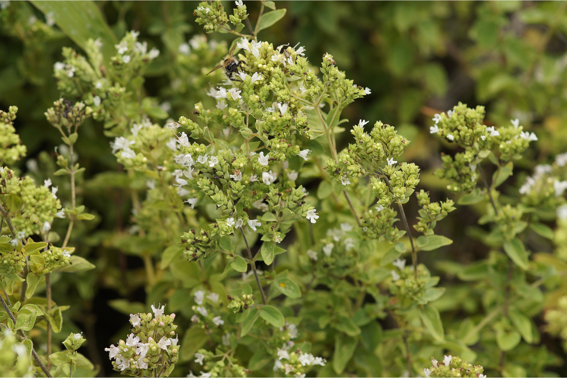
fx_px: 2362
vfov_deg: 9.1
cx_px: 284
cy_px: 189
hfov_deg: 13.7
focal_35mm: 150
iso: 160
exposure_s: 1/160
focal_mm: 100
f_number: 5
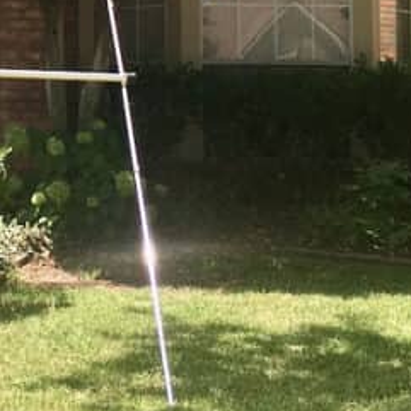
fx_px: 1464
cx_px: -111
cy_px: -20
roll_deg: -0.6
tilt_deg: +7.4
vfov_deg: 15.6
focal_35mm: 109
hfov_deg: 15.3
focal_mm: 4.15
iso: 25
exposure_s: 1/516
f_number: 2.2
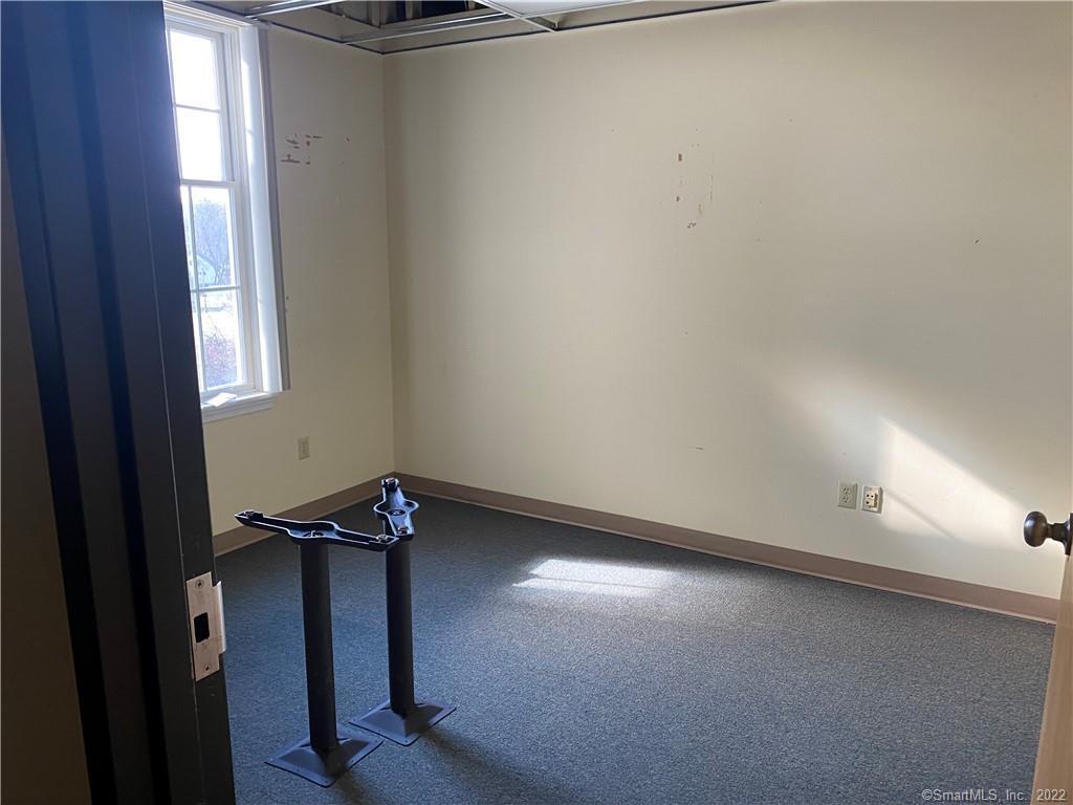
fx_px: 806
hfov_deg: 67.3
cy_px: 402
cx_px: 536
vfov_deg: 53.1
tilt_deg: -9.8
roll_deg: +0.5
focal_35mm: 26
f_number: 1.8
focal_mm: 4.25
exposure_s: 1/60
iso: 80
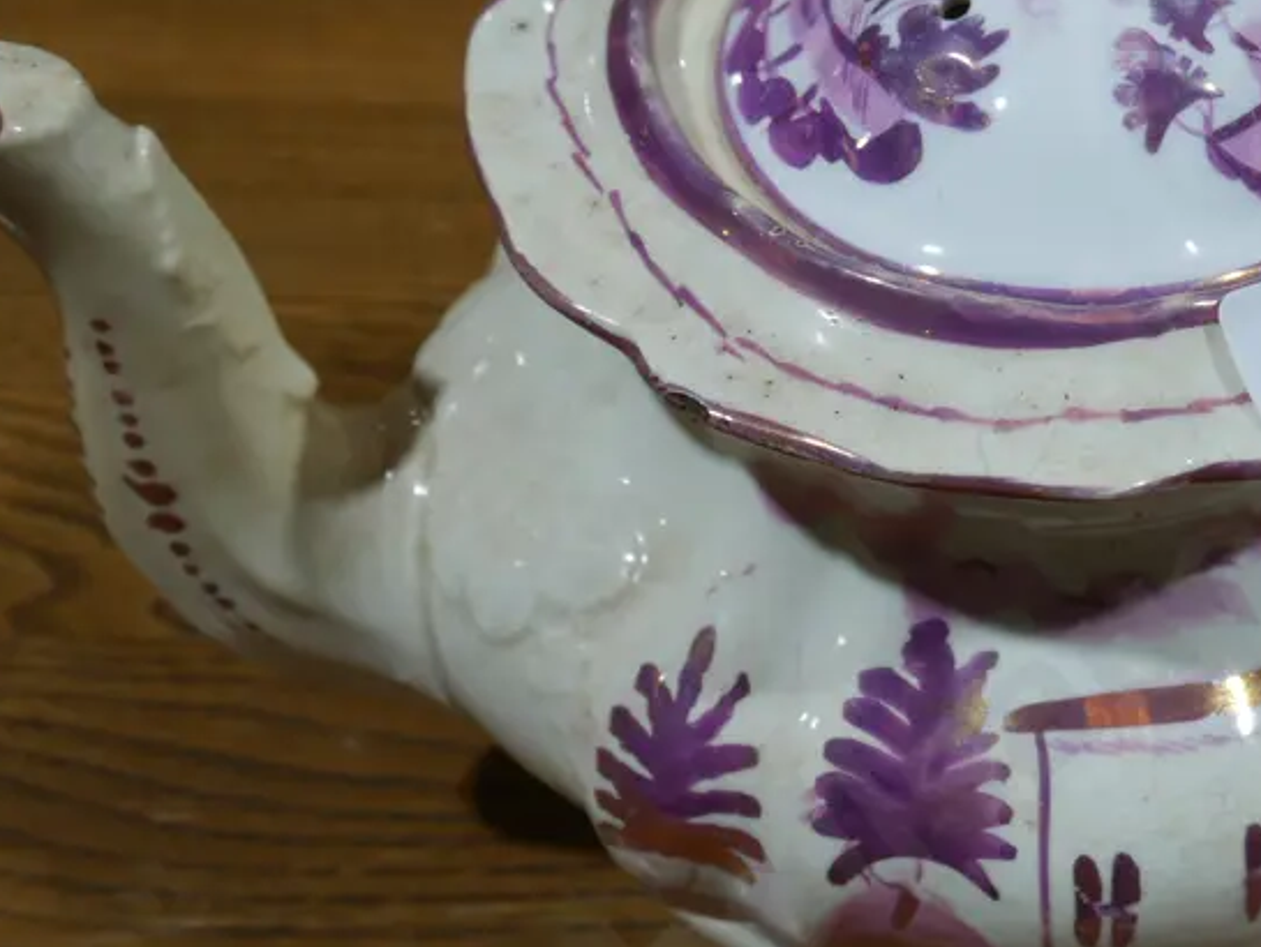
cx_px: 1148
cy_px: 633
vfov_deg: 19.6
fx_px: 2733
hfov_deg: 25.2
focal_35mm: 75
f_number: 4.5
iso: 200
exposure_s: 1/80
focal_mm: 20
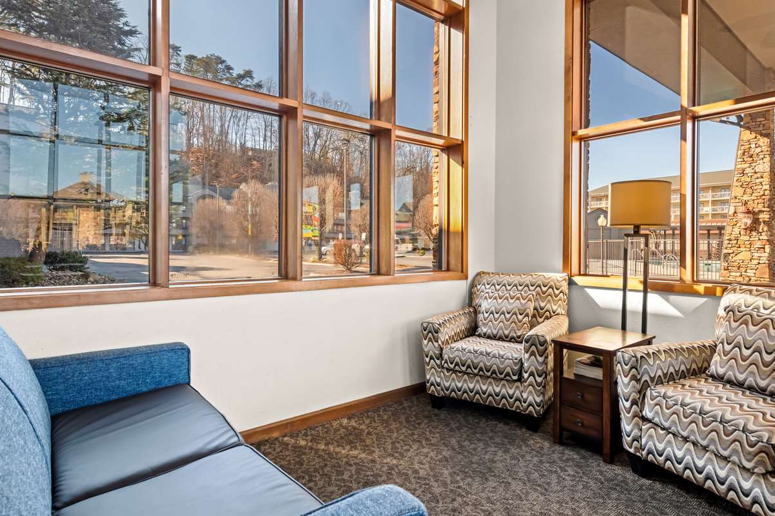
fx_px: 431
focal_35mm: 20
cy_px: 270
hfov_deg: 83.7
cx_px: 427
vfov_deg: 61.9
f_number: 8
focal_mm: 16
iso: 400
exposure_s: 1/25
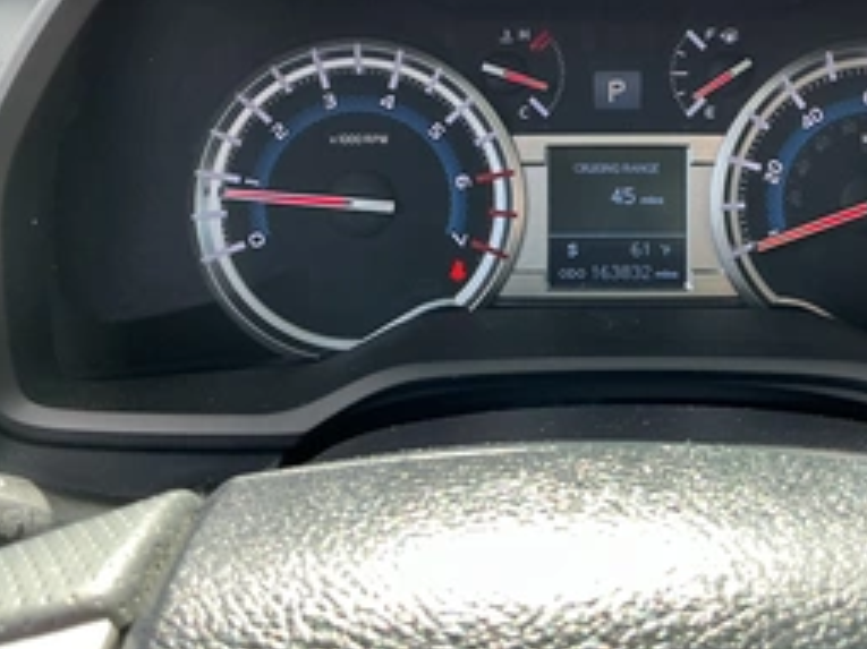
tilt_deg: -22.7
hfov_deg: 42.6
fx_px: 1102
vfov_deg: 32.1
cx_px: 554
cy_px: 150
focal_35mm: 44
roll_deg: +1.1
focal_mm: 3
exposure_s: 1/122
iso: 32
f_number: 1.8
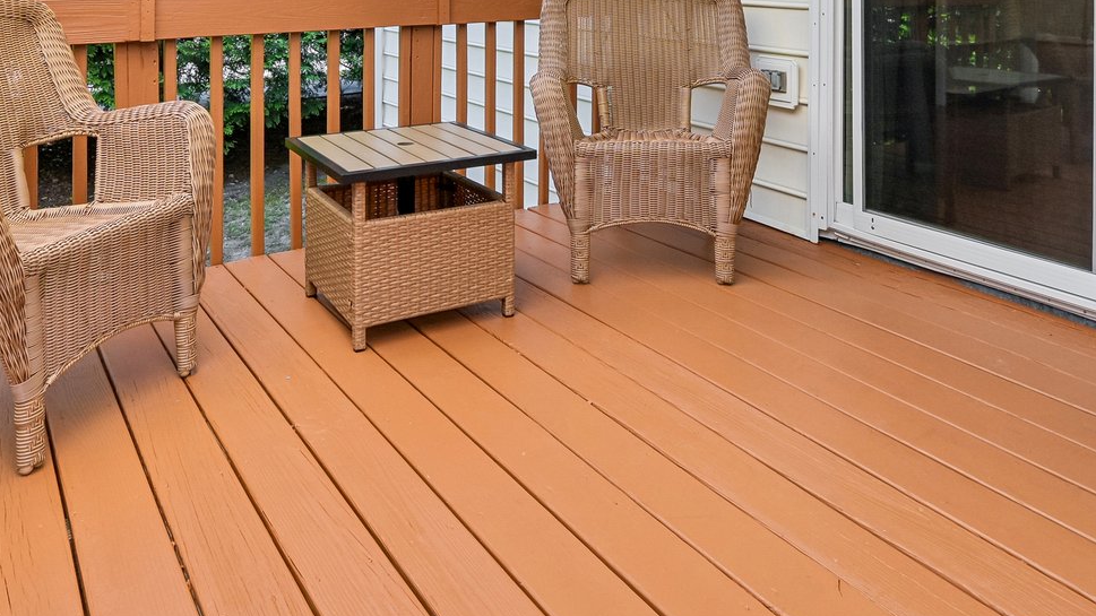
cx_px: 554
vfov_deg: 33.4
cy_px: -47
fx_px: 901
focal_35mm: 31
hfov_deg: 62.6
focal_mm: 14
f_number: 8
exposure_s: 1/80
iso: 100
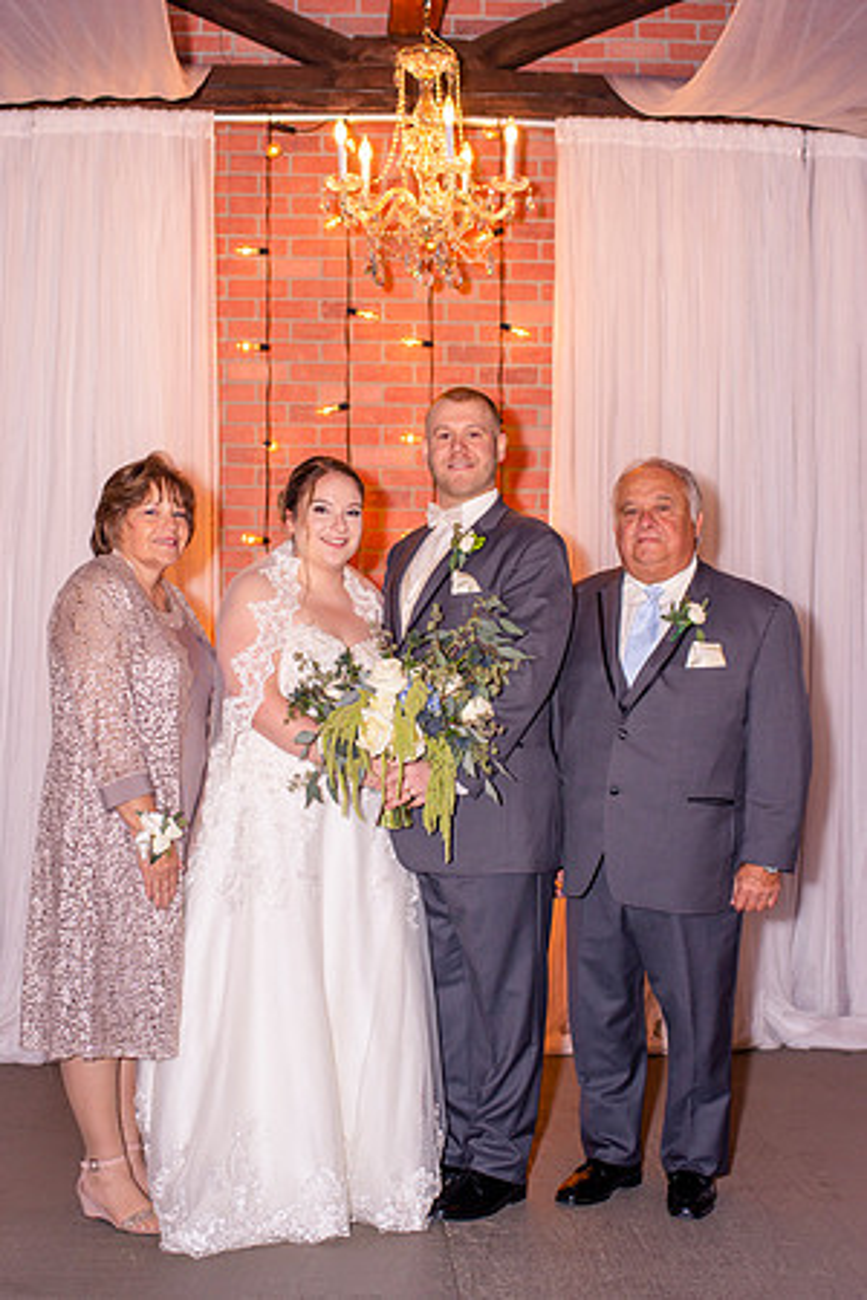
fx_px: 1896
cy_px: 650
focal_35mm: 52
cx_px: 434
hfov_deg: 25.8
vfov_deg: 37.9
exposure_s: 1/200
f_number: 2.8
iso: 200
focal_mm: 35
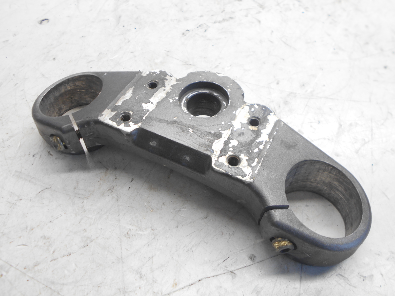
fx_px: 342
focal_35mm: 30
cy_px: 148
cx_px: 198
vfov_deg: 46.8
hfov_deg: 60.0
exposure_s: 1/30
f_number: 3.4
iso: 80
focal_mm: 5.1
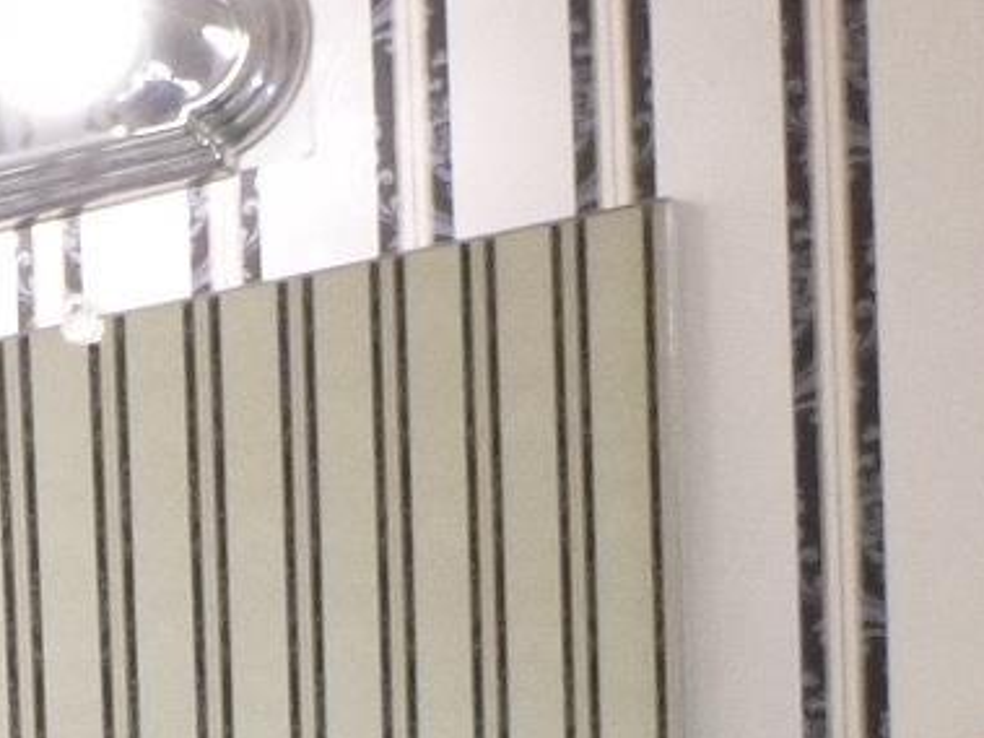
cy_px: 1619
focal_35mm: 135
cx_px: -1062
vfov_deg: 9.9
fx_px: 3836
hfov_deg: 12.6
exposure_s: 1/60
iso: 320
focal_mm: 4.5
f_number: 3.9
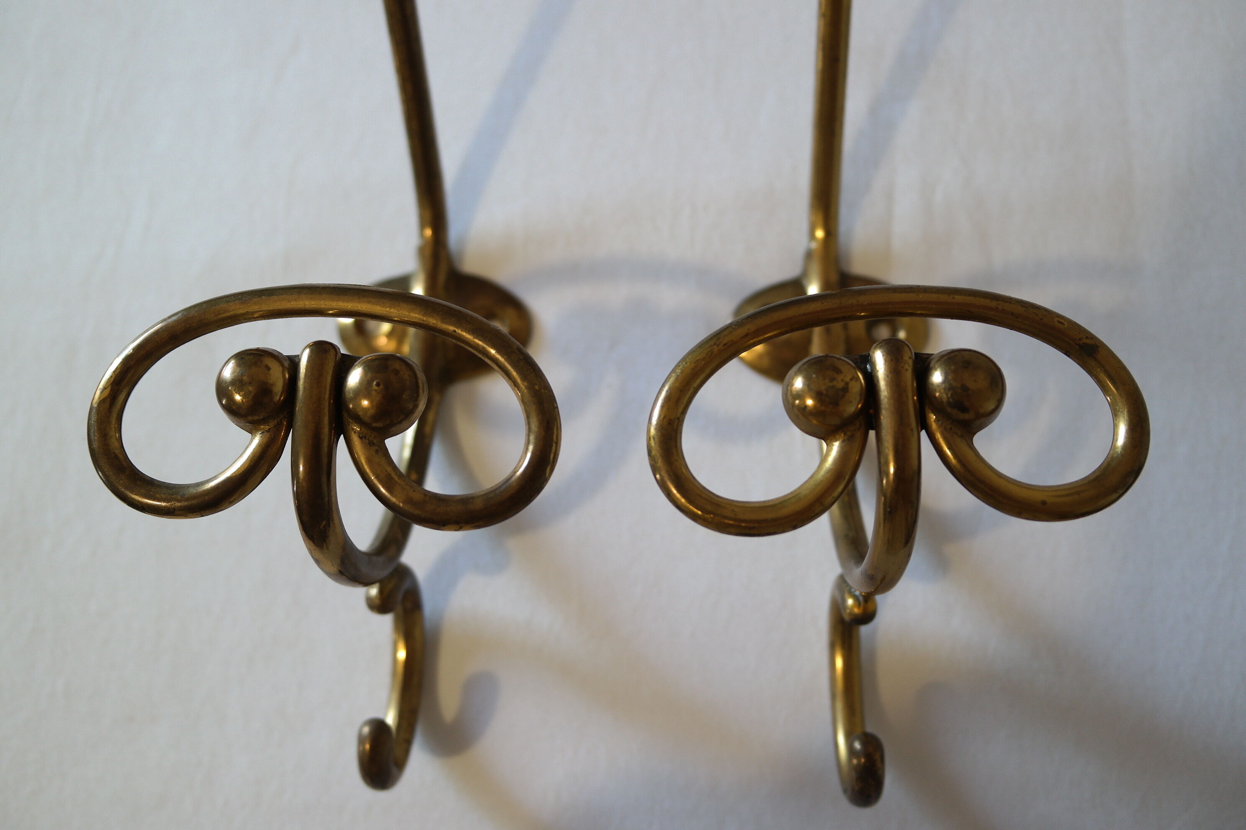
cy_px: 415
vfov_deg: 43.6
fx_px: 1038
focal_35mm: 30
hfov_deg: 61.9
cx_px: 623
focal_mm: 20
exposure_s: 1/50
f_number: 3.5
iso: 200
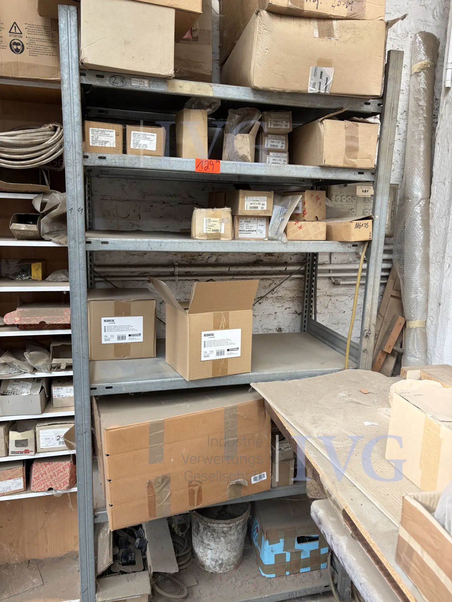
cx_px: 226
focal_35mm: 26
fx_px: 453
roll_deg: -0.7
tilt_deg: -12.5
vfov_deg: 67.3
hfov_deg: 53.1
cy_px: 301
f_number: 1.6
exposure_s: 1/121
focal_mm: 5.96
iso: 100
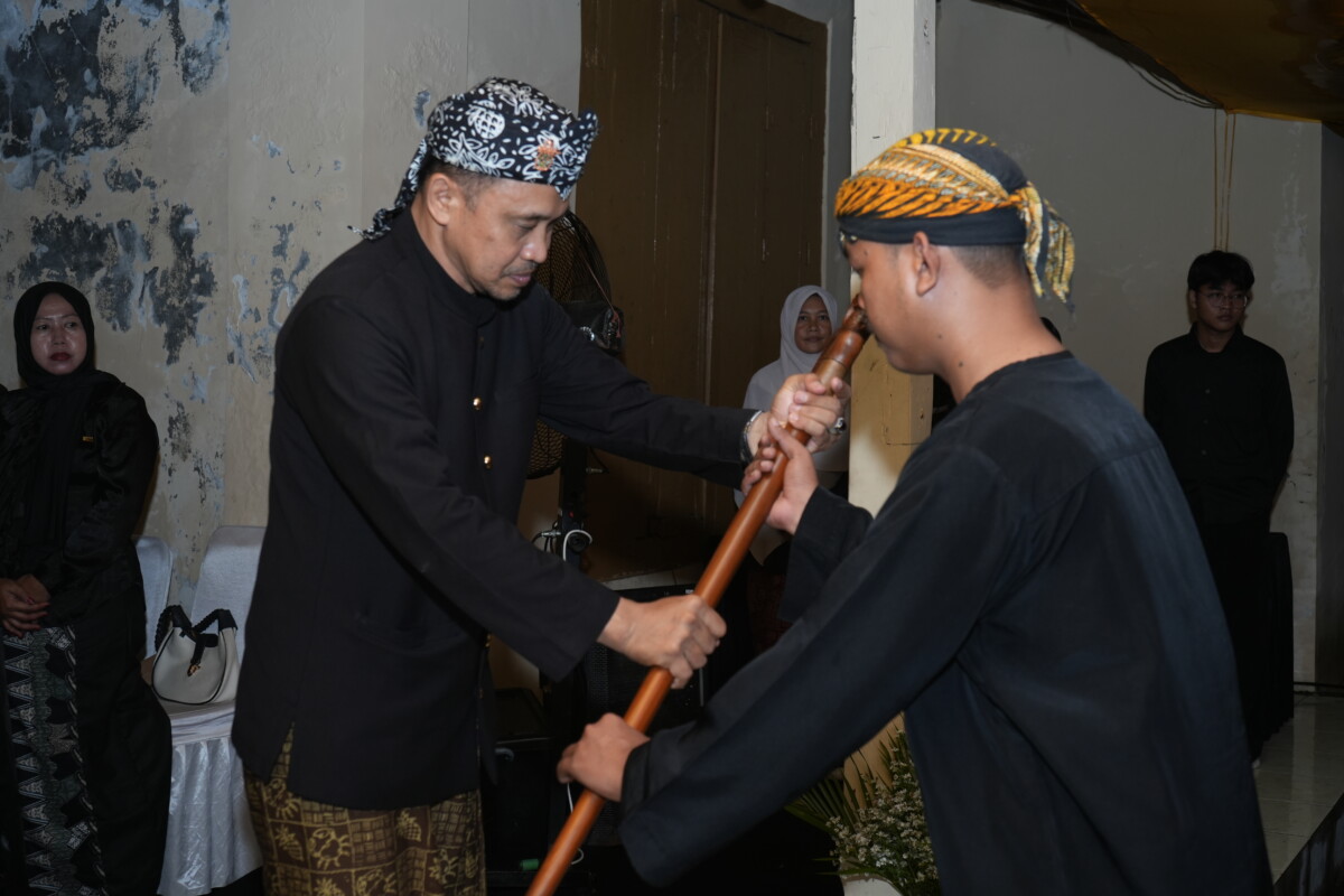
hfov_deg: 44.5
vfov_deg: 30.5
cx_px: 672
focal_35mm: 44
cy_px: 448
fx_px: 1643
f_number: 5.6
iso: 640
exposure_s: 1/100
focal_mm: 44
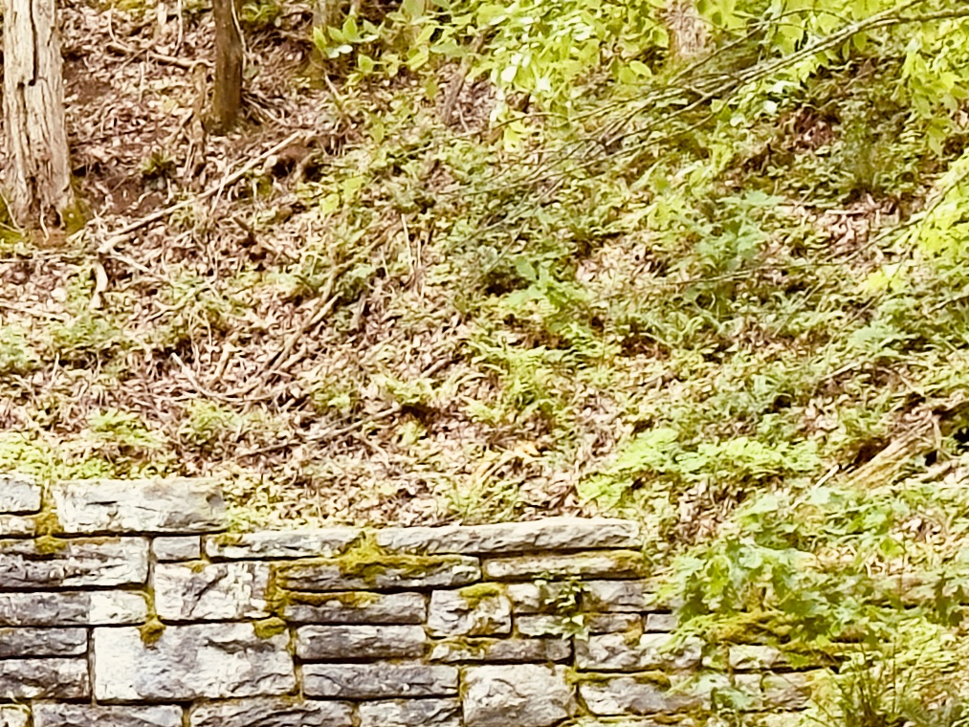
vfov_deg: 7.6
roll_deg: +0.3
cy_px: 1180
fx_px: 5347
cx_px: -689
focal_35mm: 191
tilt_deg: +2.9
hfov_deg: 9.9
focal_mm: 6.76
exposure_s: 1/104
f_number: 1.78
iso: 100
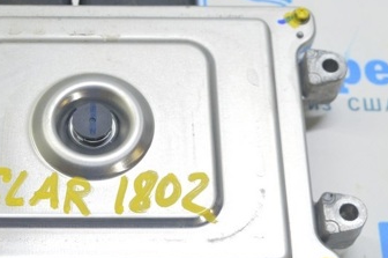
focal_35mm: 97
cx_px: 100
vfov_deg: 14.1
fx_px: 1044
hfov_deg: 20.9
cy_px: 137
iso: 400
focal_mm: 34
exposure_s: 1/20
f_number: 5.6
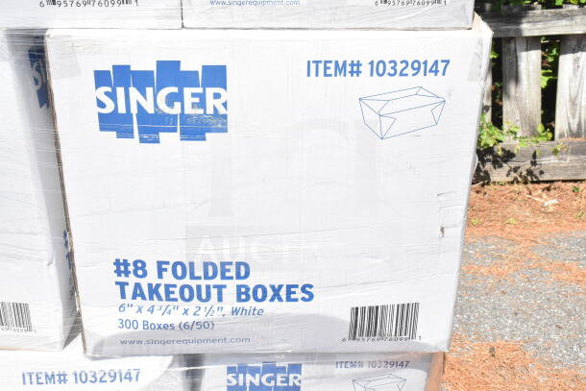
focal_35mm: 51
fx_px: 830
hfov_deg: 38.9
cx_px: 293
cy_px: 196
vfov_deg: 26.5
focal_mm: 34
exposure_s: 1/800
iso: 1600
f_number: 14
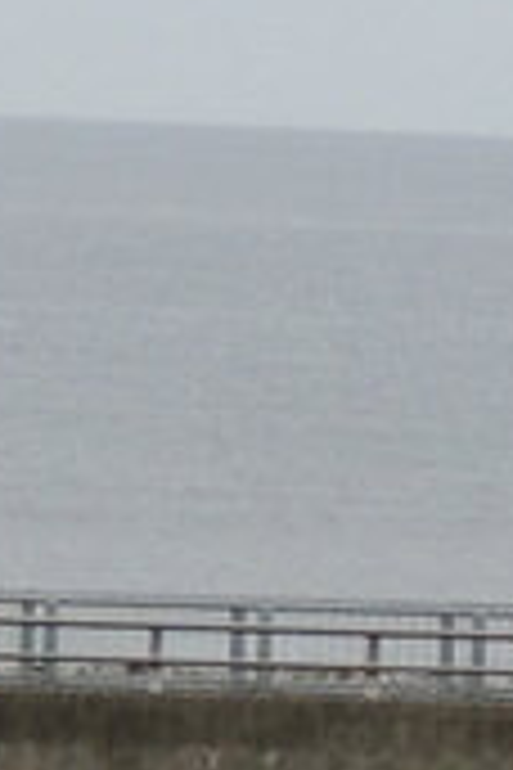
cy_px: 747
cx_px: 1552
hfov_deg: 1.9
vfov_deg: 2.8
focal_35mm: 730
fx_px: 15603
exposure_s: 1/1250
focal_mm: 17.8
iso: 400
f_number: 4.1
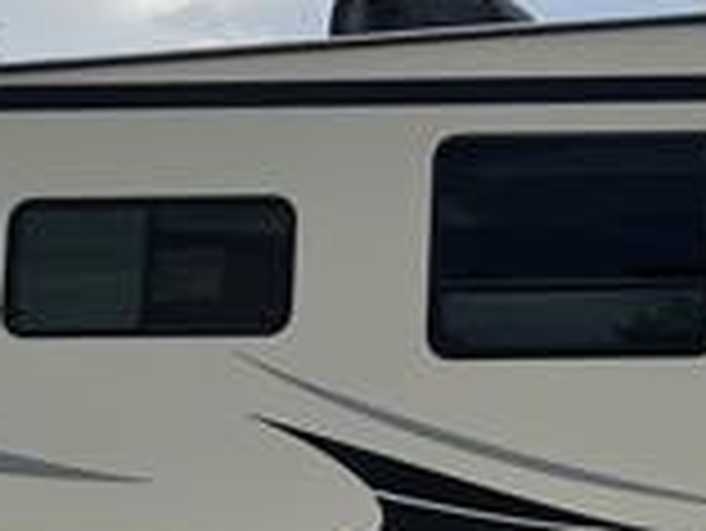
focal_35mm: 106
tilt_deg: +6.4
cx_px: 1124
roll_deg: -1.1
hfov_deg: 16.5
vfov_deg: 13.9
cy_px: 90
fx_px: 2164
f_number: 1.6
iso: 32
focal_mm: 5.1
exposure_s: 1/4717
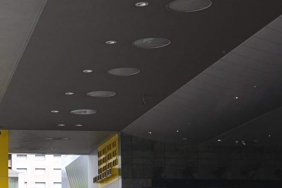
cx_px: -68
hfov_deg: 19.1
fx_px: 783
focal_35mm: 100
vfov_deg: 13.6
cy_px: 168
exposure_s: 1/200
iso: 100
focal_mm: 37
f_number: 4
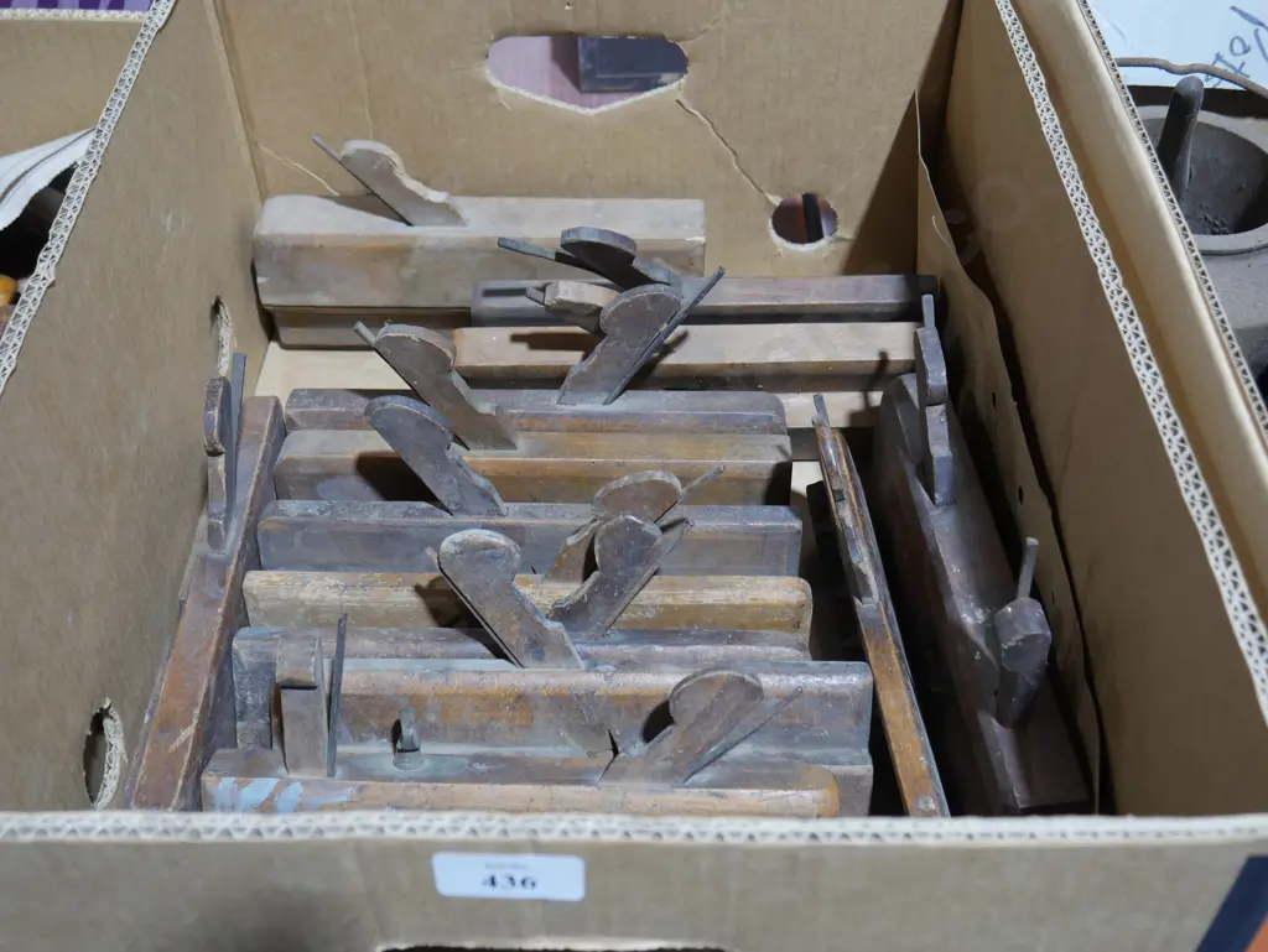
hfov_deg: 46.8
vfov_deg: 36.0
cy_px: 476
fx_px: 1466
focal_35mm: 40
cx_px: 634
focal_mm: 20
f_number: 4.4
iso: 800
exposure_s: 1/60
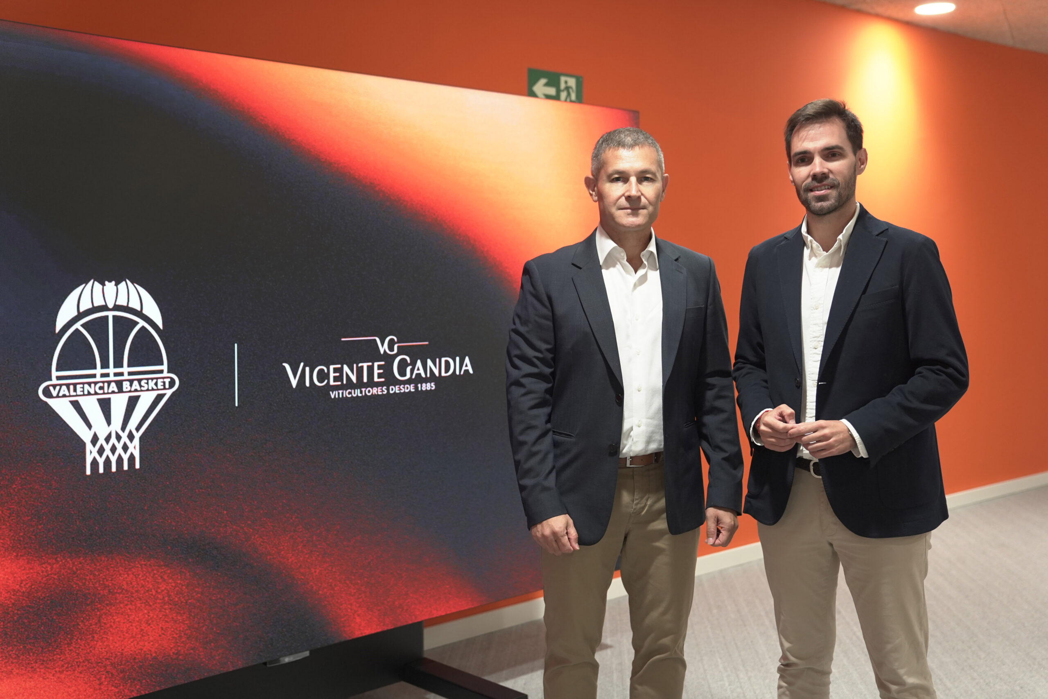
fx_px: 1194
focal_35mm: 41
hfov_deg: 47.4
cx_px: 524
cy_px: 350
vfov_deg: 32.6
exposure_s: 1/125
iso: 1600
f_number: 2.8
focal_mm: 41
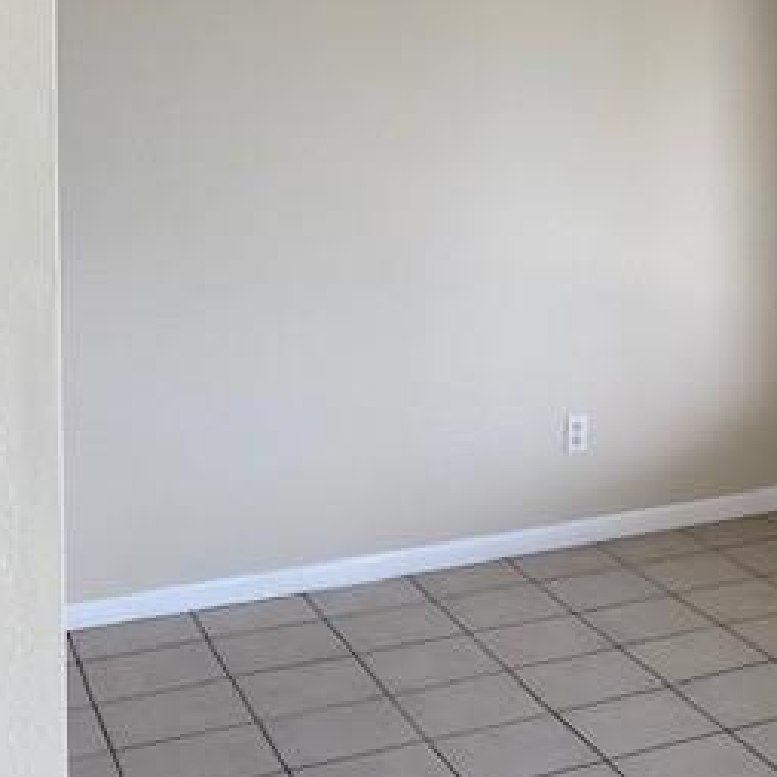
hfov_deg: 27.0
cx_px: 866
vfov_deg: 29.1
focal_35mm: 58
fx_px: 1473
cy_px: 187
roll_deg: -0.8
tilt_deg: -3.2
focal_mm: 4.25
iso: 64
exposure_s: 1/120
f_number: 1.8
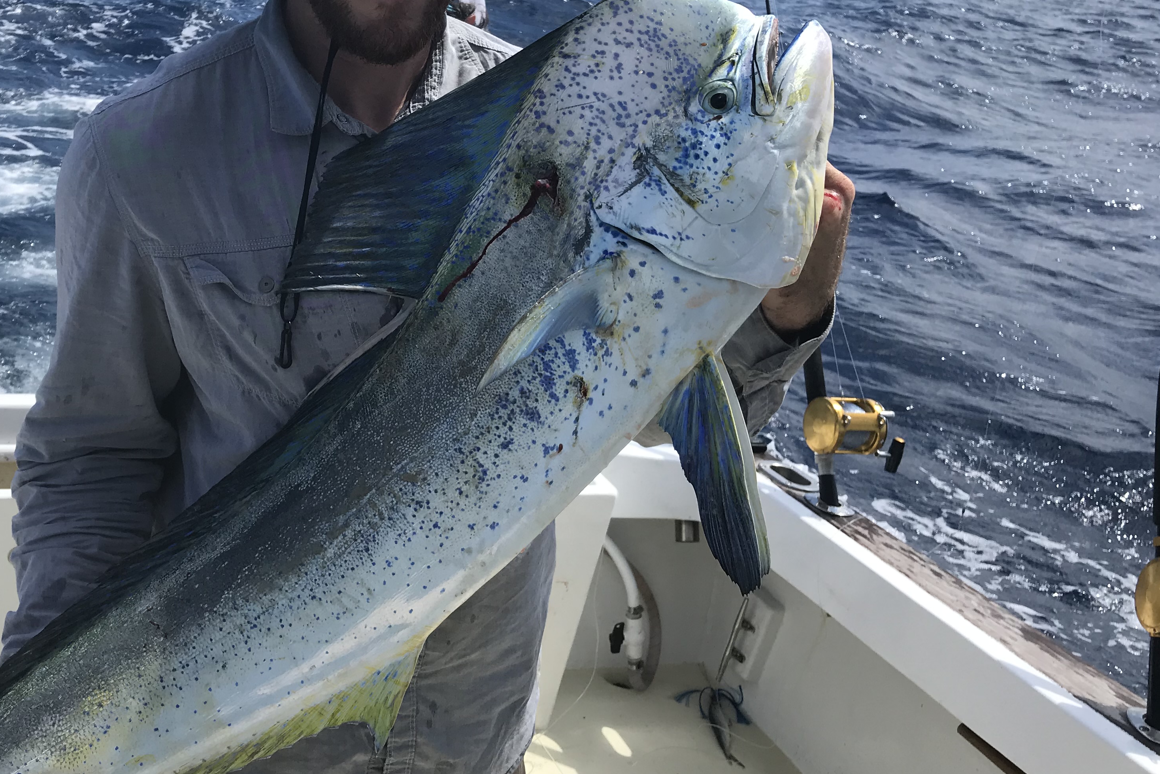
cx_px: 396
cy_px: 300
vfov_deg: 33.3
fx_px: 1289
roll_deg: -4.7
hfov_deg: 47.7
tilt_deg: -18.7
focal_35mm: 40
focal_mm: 3.99
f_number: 1.8
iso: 20
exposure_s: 1/2907
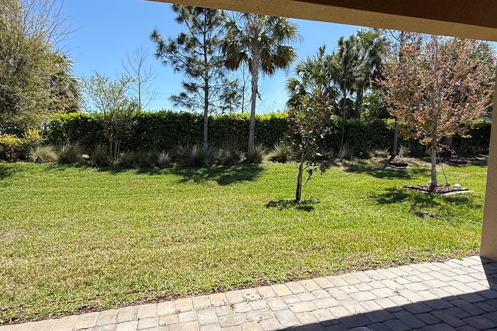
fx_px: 304
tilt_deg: -6.1
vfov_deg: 57.2
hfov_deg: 78.6
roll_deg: -0.3
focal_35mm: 22
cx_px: 253
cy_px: 175
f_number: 2.2
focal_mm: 2.22
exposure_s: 1/1211
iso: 50
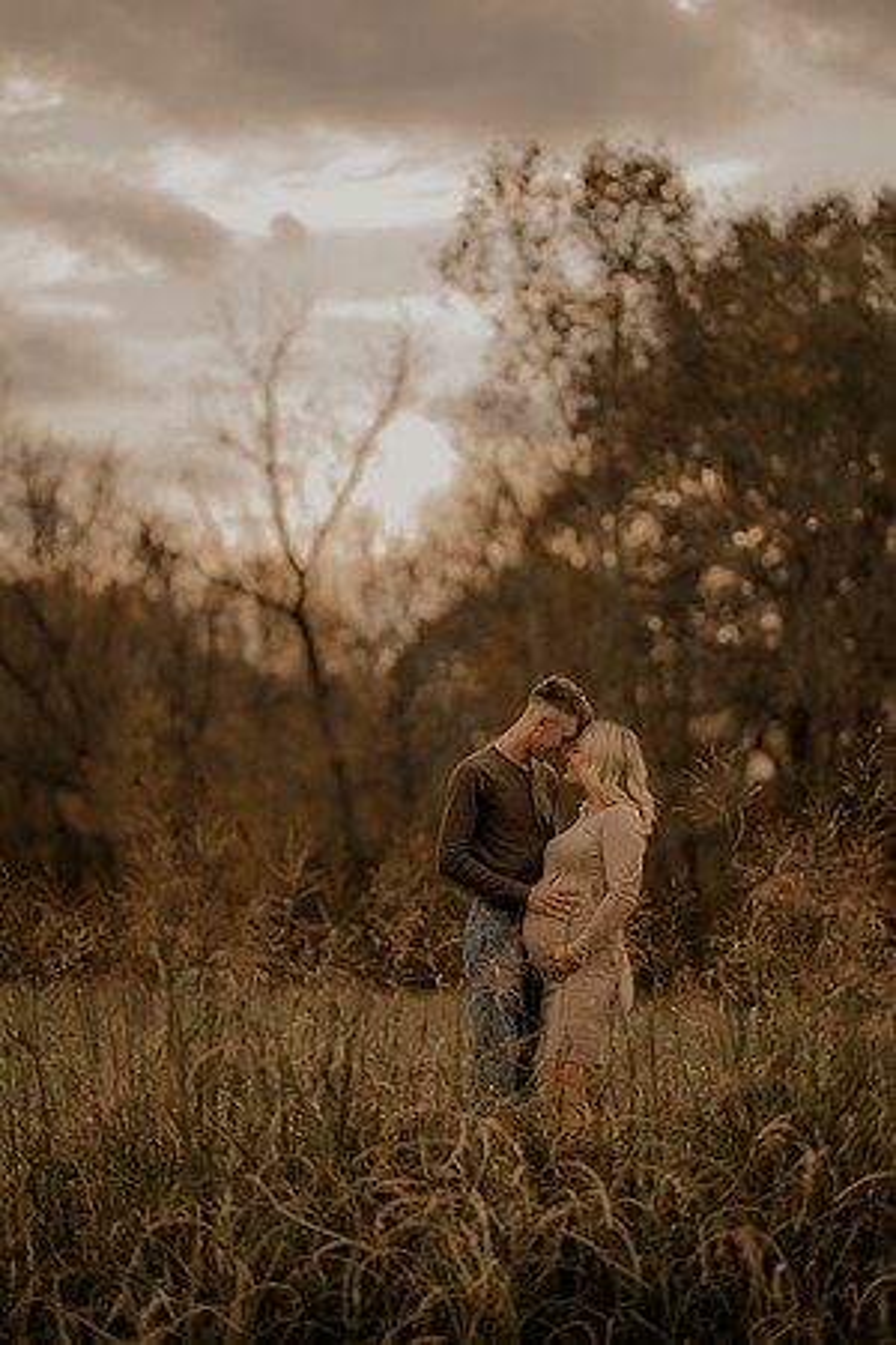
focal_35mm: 85
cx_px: 448
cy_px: 672
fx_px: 3173
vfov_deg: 23.9
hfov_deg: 16.1
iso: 64
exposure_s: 1/250
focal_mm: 85
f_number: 1.4
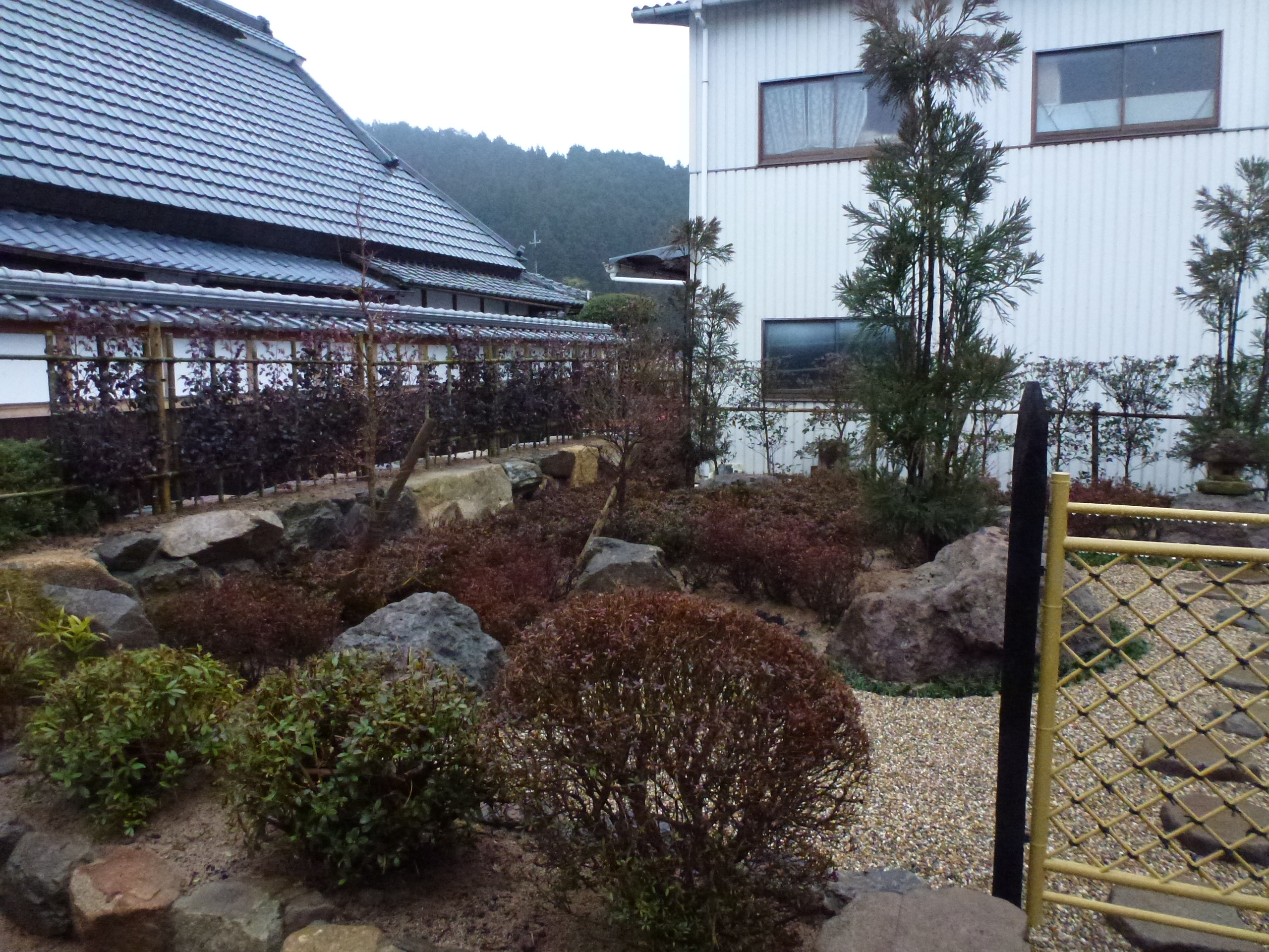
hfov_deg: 71.6
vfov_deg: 56.8
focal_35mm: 24
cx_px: 634
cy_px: 476
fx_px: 880
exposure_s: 1/50
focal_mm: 4.3
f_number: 3.3
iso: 800
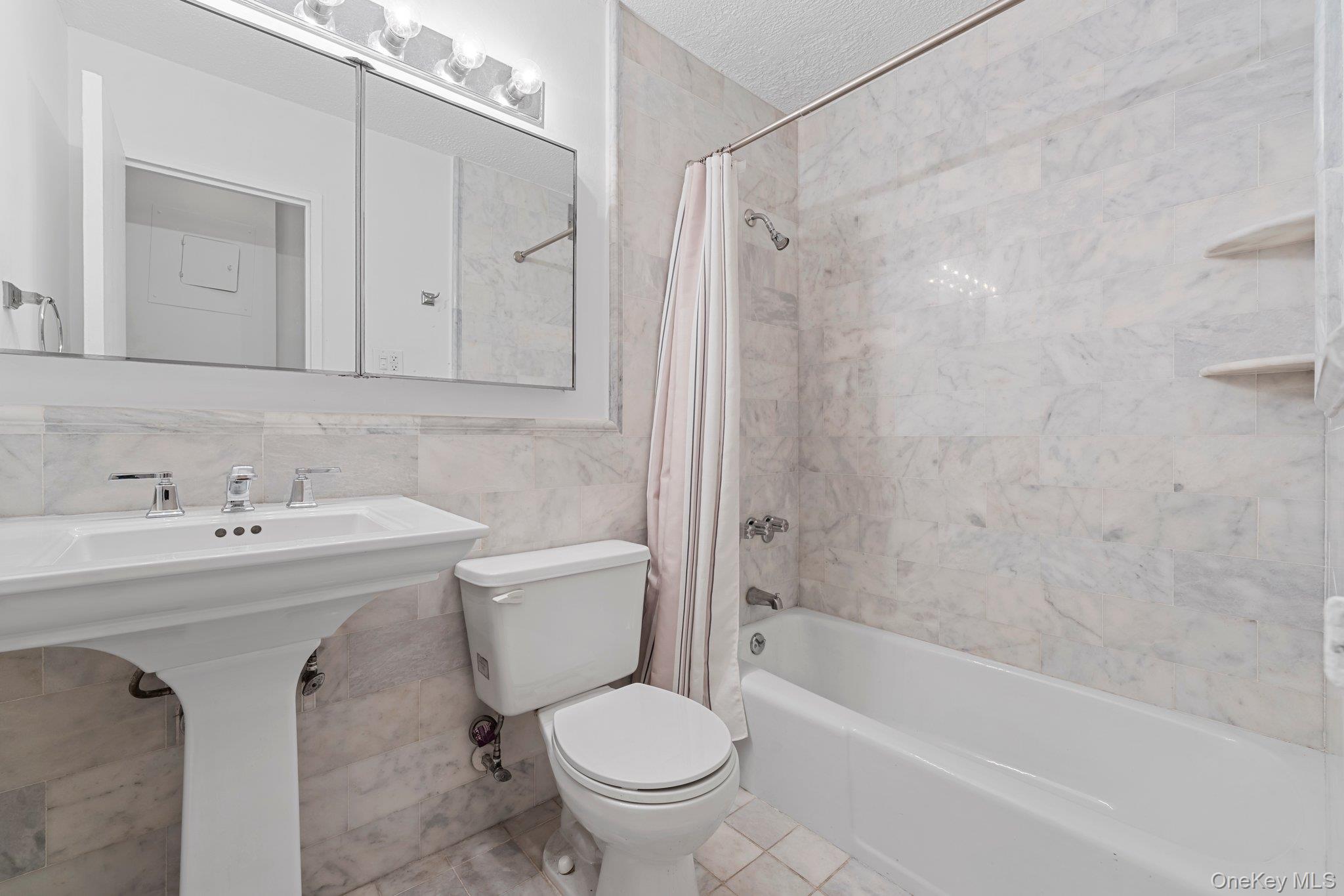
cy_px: 448
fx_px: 523
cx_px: 672
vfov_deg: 81.2
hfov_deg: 104.3
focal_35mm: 14
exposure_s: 1/2
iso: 200
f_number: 10
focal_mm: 14
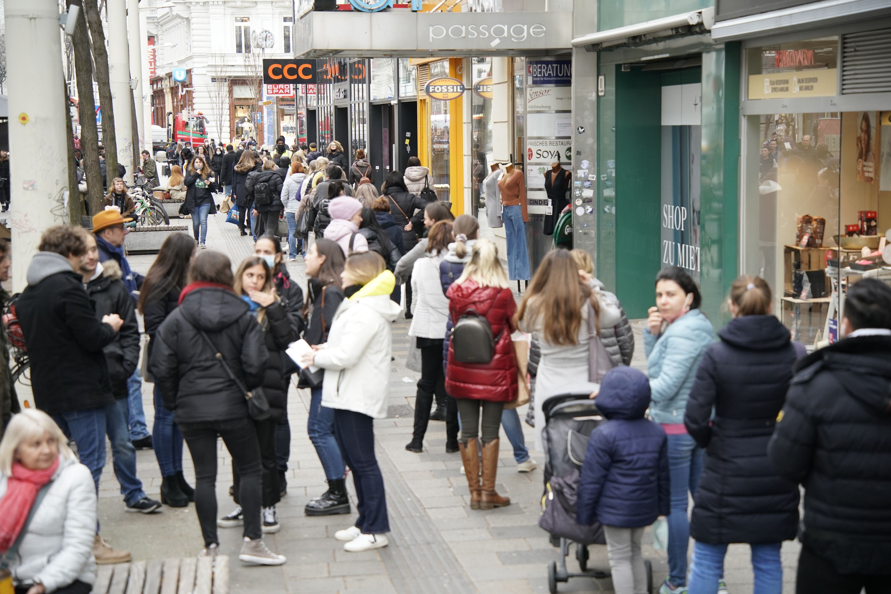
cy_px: 297
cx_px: 446
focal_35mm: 82
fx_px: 2029
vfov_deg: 16.7
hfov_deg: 24.8
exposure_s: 1/400
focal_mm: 82
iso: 1250
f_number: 4.5
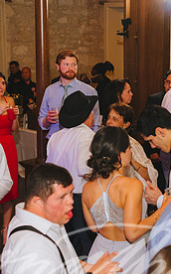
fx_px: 560
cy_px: 150
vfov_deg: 27.5
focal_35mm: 75
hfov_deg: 17.1
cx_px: 153
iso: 1600
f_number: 3.5
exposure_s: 1/160
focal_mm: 35
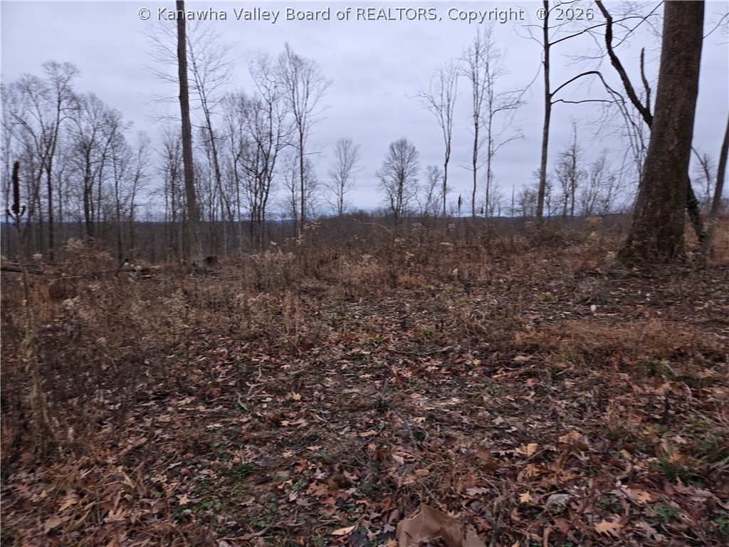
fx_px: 484
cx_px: 364
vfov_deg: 58.9
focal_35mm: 23
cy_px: 274
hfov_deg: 73.9
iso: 25
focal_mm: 5.4
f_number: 1.8
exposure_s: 1/351
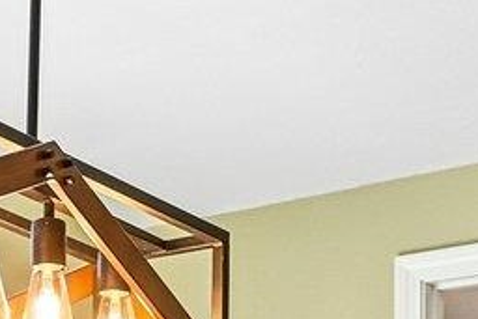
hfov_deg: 15.7
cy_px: 689
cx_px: 11
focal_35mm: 128
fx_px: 1700
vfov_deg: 9.8
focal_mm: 16
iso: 400
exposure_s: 1/40
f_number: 8
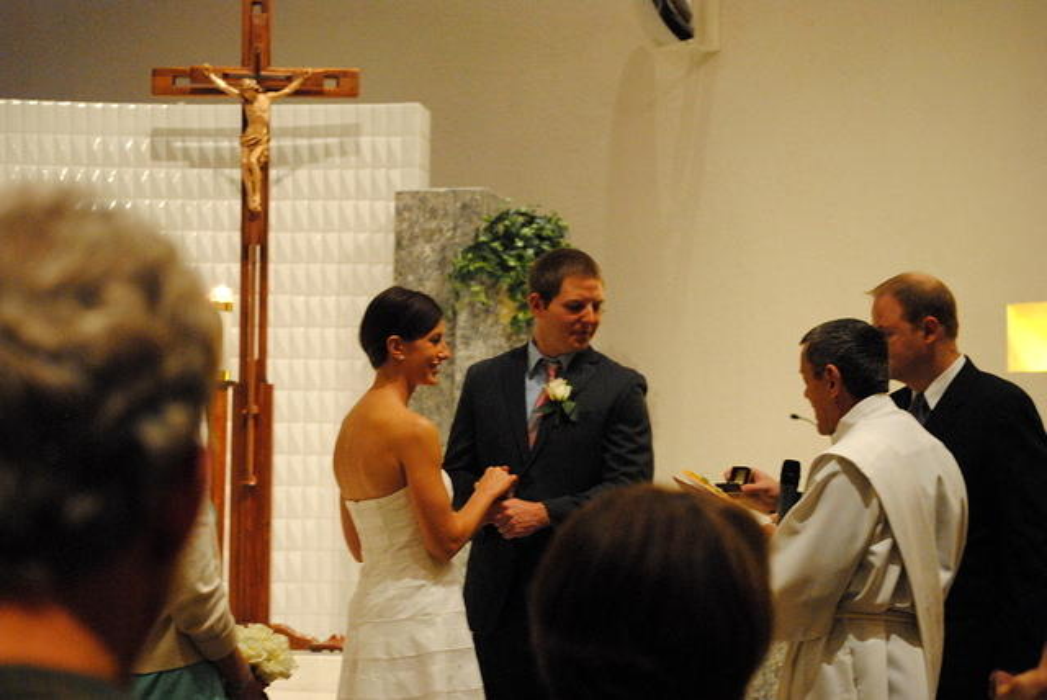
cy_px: 350
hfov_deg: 21.9
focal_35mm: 93
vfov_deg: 14.7
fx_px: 2707
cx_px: 524
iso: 1600
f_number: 4.2
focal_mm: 62
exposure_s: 1/30
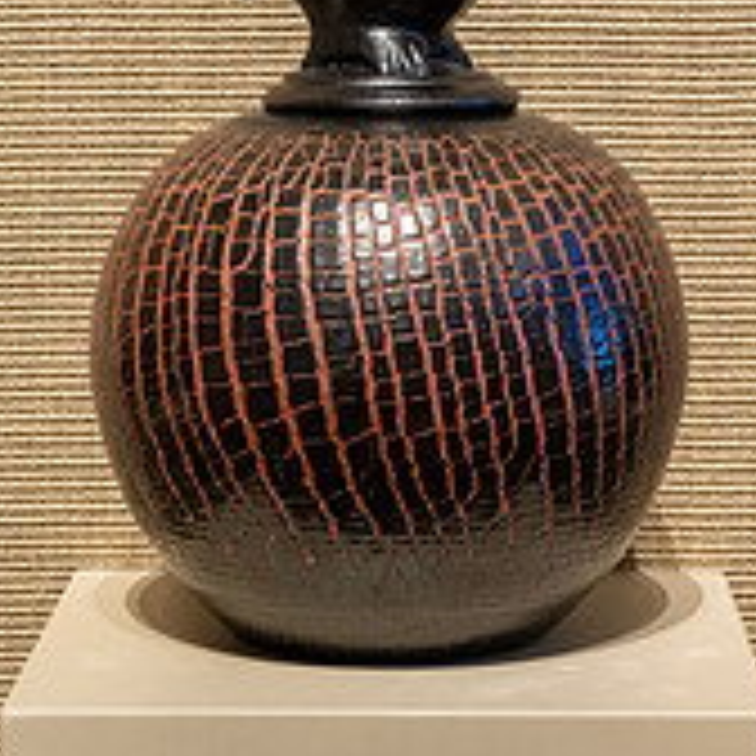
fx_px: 3929
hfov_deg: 11.0
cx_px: 338
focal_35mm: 159
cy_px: 338
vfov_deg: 11.0
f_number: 5.6
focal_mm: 70
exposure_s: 1/60
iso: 1250
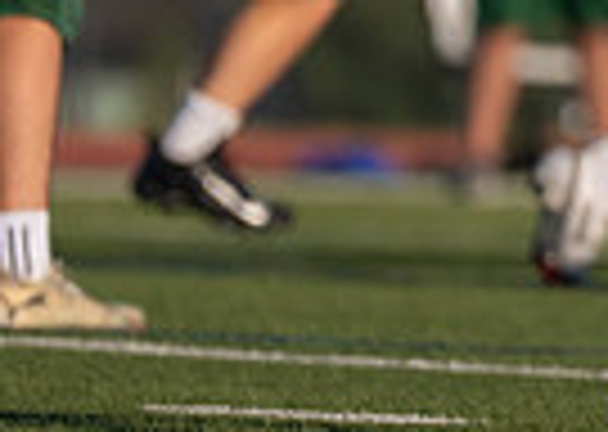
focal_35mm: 1234
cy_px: -68
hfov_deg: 1.6
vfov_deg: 1.2
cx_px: 1139
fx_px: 21276
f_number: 2.8
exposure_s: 1/8000
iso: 250
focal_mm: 200
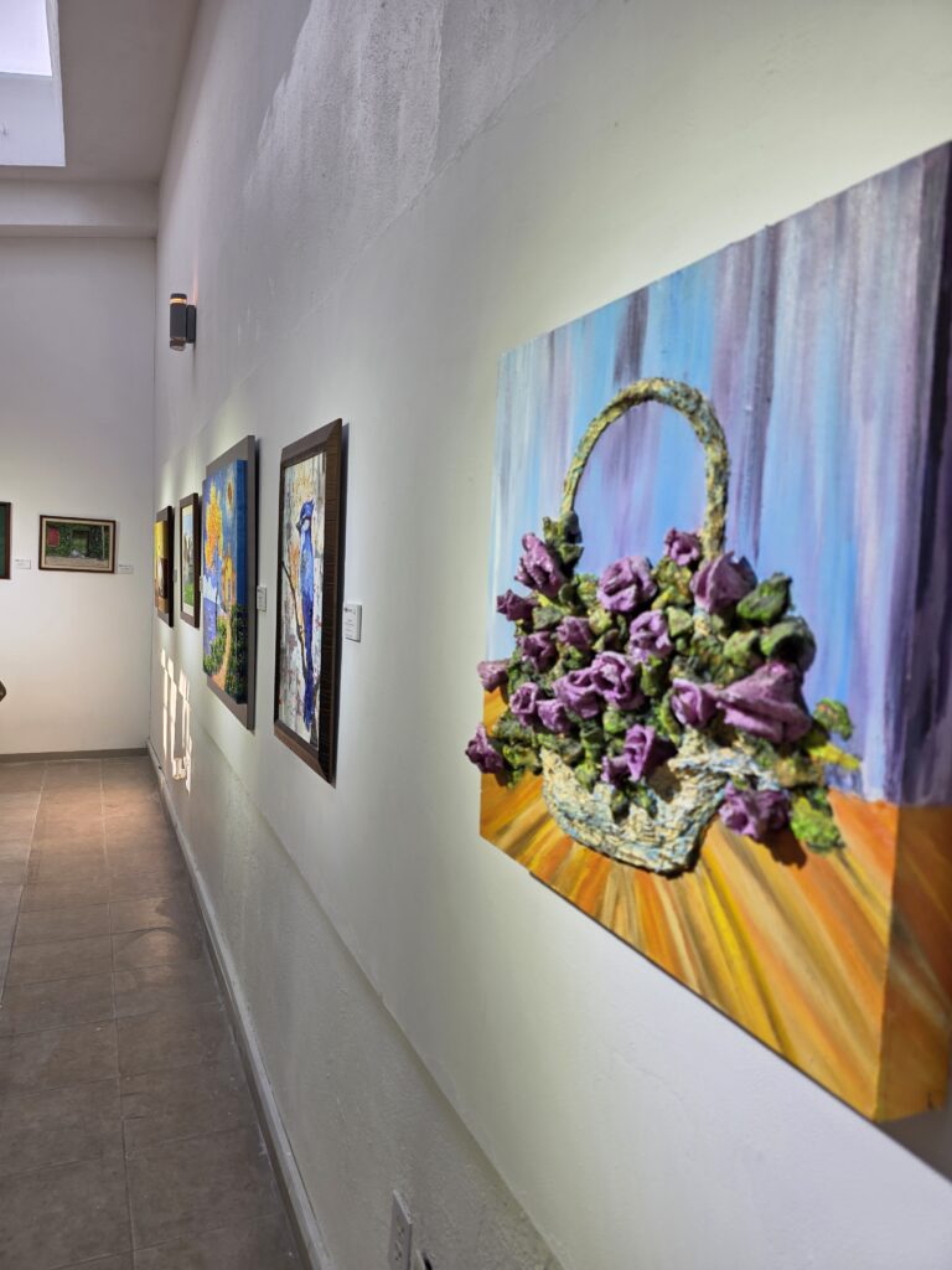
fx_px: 843
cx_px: 476
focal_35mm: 23
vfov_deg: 73.9
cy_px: 635
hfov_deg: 58.9
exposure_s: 1/120
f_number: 1.7
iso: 50
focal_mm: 6.3
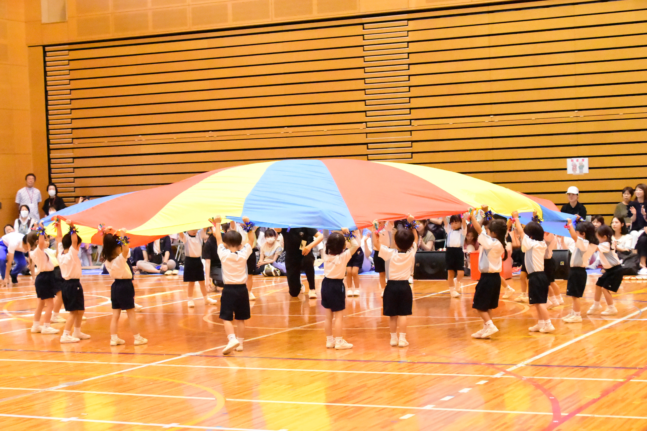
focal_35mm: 72
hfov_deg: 28.1
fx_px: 1294
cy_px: 216
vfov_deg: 18.9
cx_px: 324
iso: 25600
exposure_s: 1/640
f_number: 7.1
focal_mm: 48
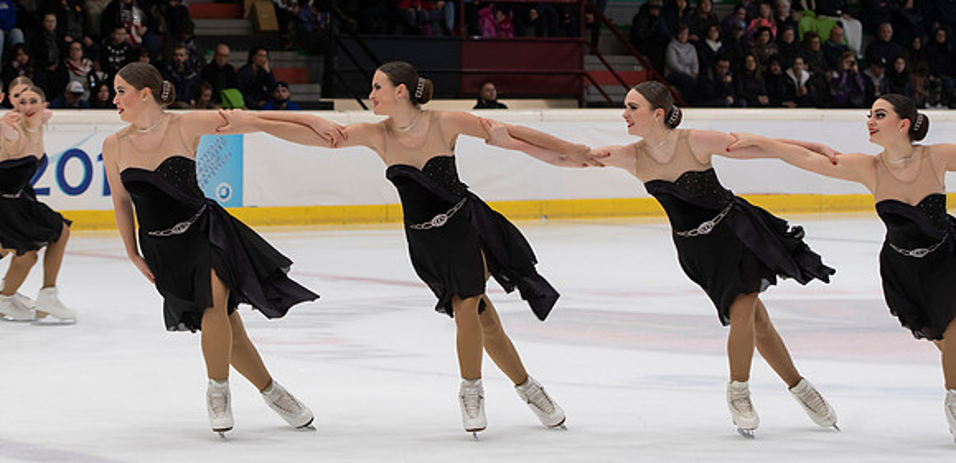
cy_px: 117
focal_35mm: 130
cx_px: 413
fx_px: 3186
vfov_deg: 8.3
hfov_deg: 17.1
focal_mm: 70
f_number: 3.5
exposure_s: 1/250
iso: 800
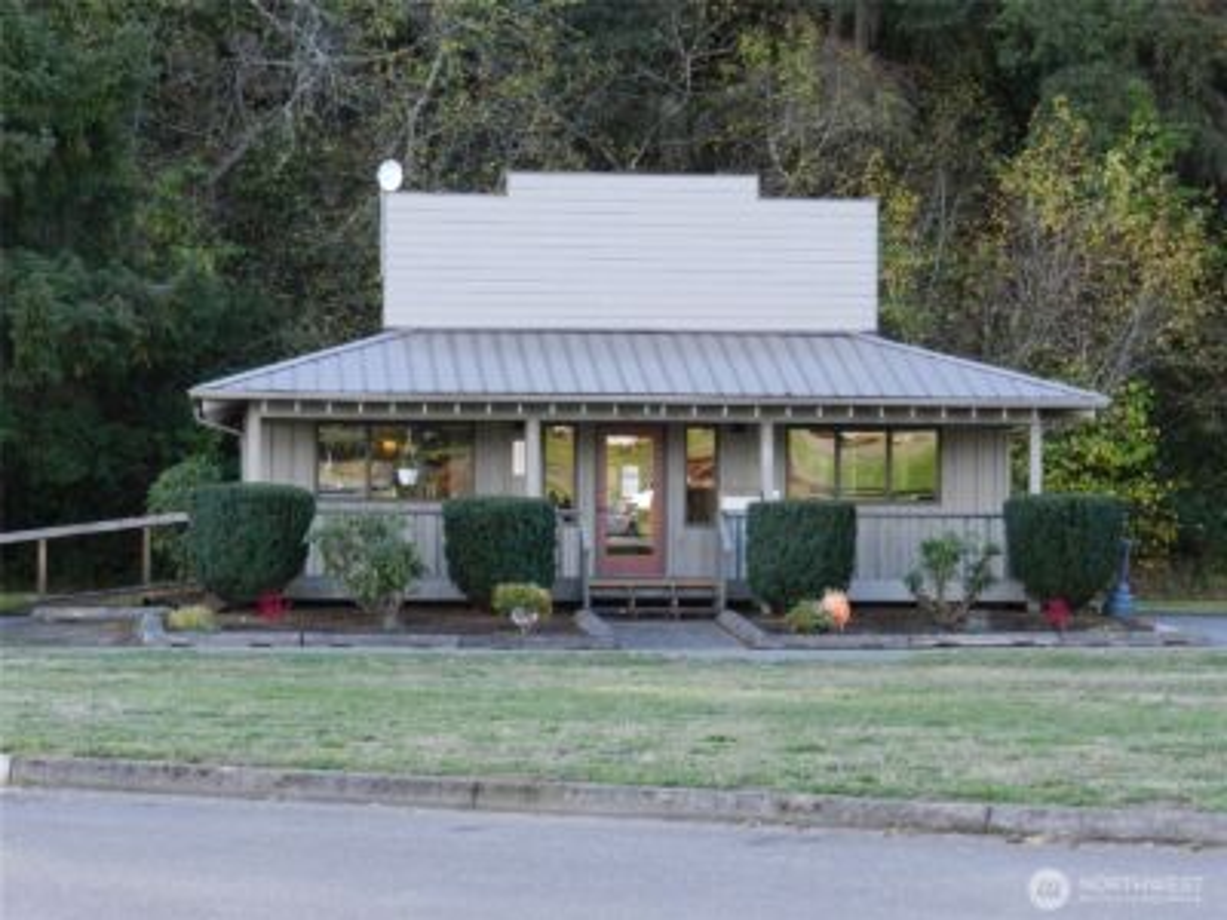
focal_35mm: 100
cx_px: 614
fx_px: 3545
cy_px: 460
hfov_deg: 19.6
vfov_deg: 14.8
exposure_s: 1/80
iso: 160
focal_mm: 17.7
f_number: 4.6
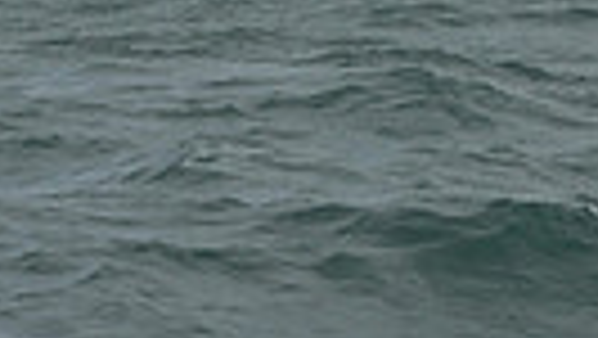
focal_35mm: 458
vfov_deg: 2.6
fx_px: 7267
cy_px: -897
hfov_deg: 4.7
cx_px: 605
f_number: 11
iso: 320
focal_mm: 100
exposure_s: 1/1250
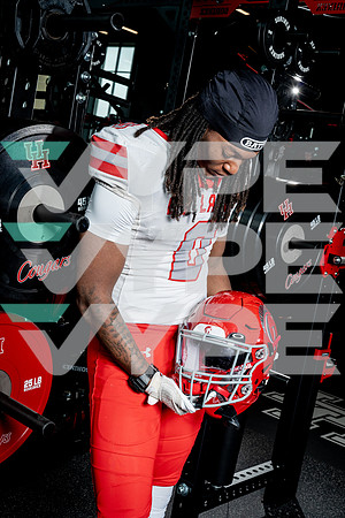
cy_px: 259
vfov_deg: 42.7
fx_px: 661
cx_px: 172
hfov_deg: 29.2
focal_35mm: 46
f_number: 9
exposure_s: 1/250
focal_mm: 46
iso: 640
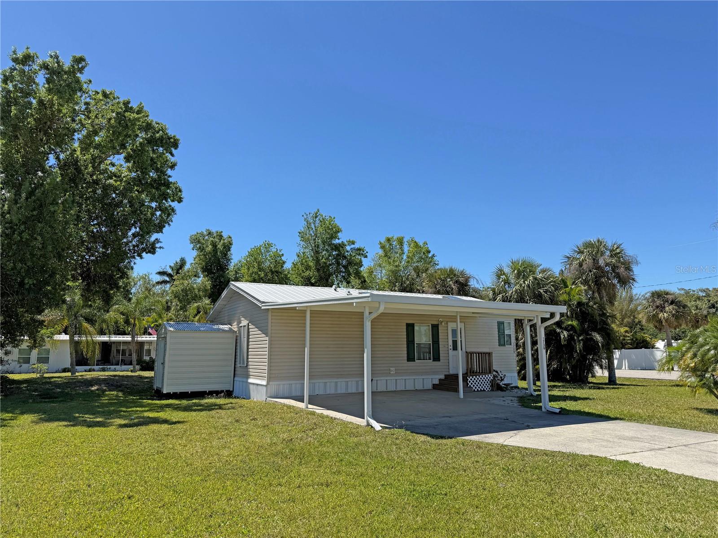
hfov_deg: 71.6
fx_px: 498
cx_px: 359
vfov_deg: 56.8
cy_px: 269
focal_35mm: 24
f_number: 1.78
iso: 80
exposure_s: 1/4673
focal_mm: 6.76
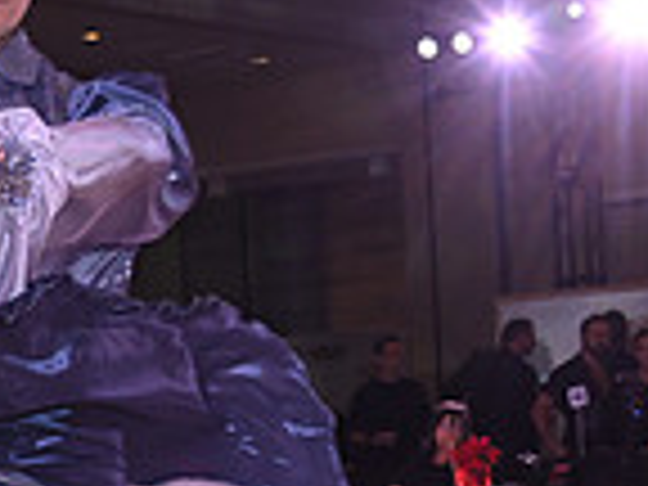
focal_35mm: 155
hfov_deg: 11.9
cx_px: -450
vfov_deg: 9.4
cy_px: 601
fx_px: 2902
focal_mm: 40
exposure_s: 1/200
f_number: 6.3
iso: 1250
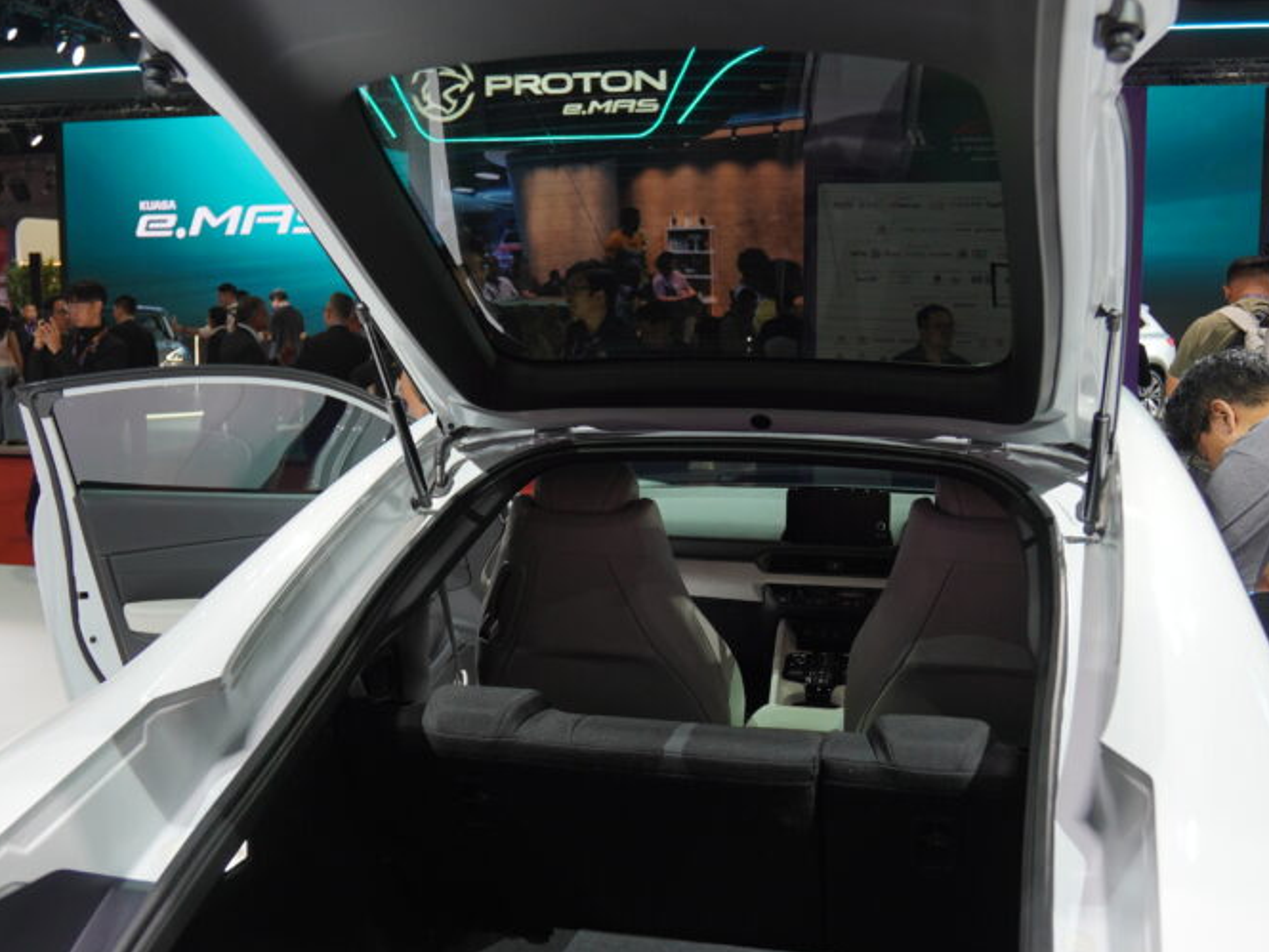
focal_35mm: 38
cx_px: 646
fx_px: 1384
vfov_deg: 38.0
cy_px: 500
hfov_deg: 49.3
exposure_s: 1/125
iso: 200
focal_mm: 17
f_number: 2.8
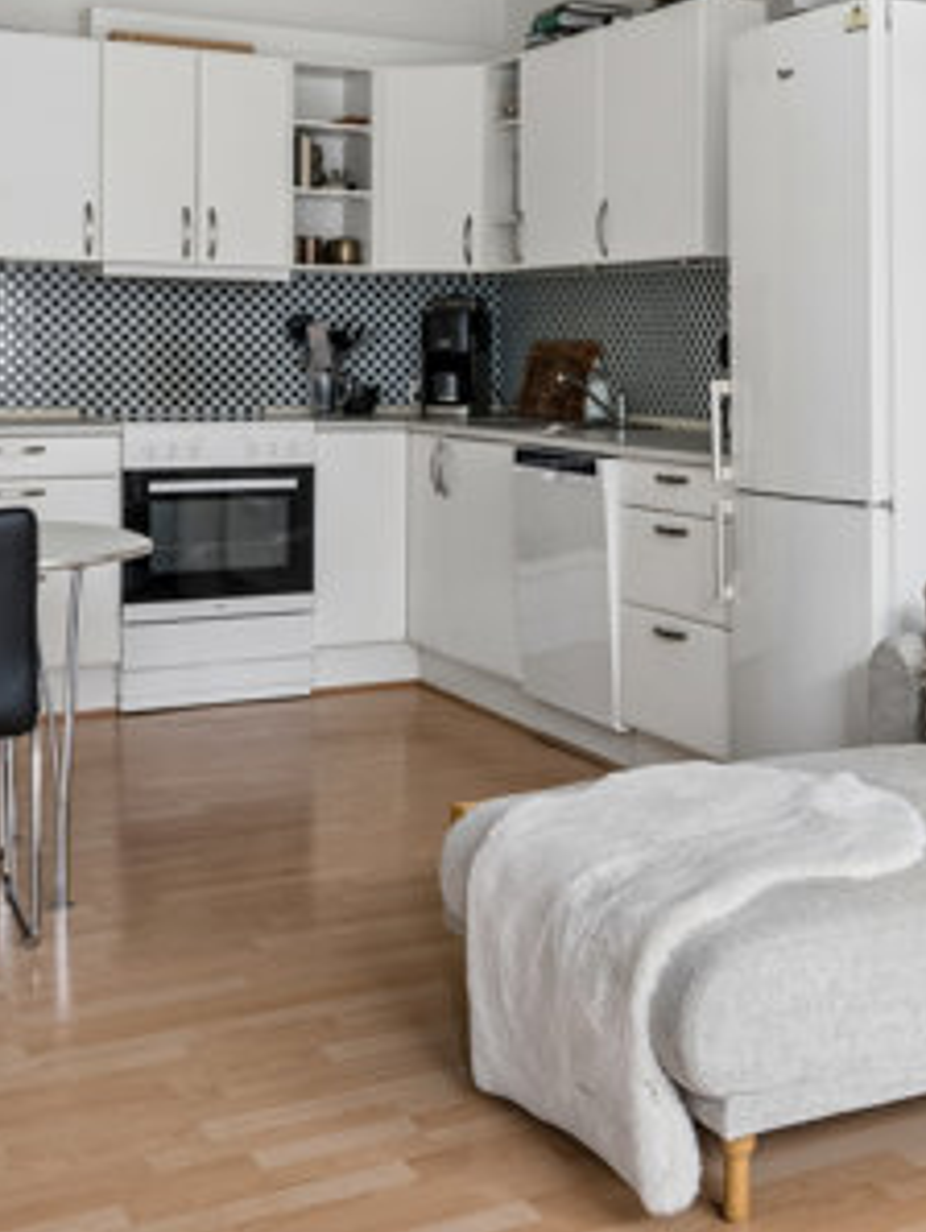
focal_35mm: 49
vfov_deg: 38.3
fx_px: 1745
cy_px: 382
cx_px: 806
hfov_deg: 28.7
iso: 800
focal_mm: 19
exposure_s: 1/6
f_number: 7.1
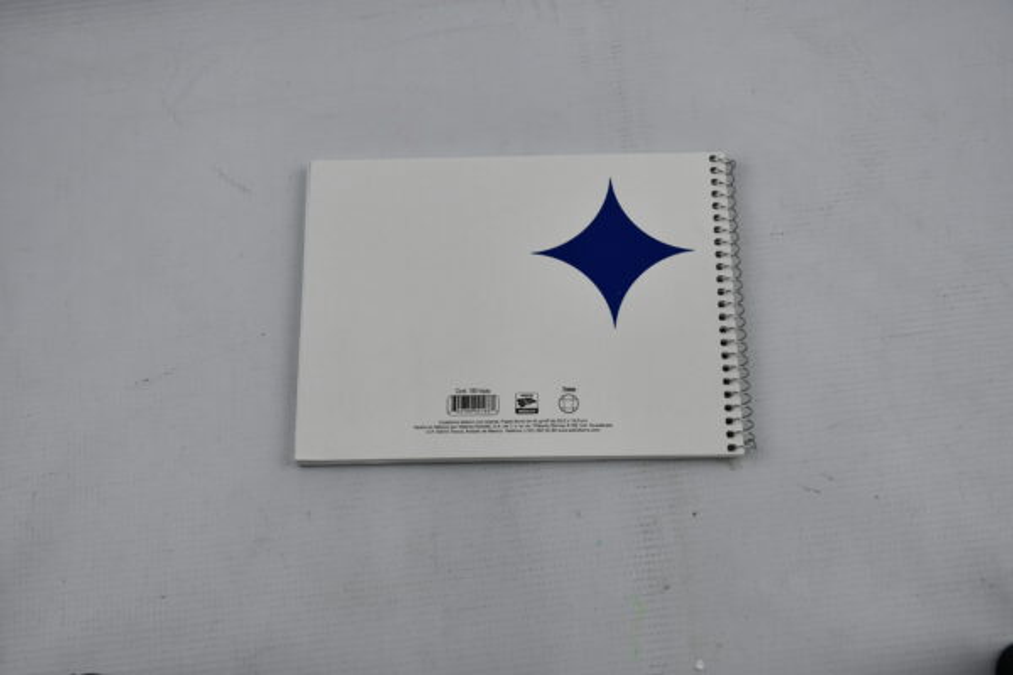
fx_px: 1125
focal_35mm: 40
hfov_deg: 48.5
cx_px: 506
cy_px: 338
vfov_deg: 33.4
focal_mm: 27
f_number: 5.6
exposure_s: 1/250
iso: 400
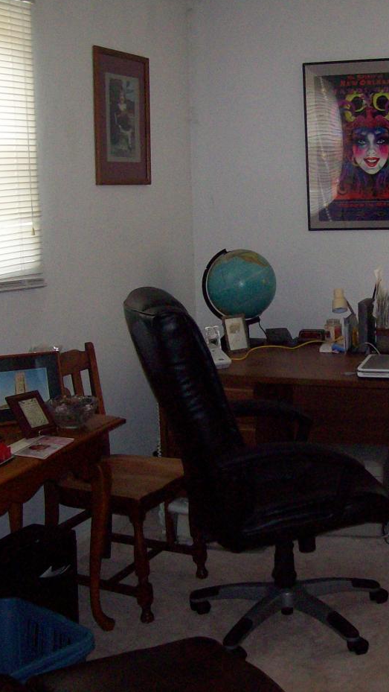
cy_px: 336
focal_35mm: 54
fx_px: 990
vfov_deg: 38.5
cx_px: 329
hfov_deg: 21.9
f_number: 2.7
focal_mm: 6
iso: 140
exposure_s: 1/64
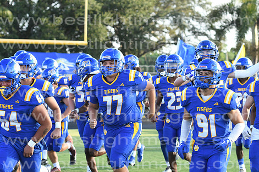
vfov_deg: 8.6
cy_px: 105
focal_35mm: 159
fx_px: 1144
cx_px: 127
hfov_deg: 12.9
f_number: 5.6
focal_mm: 86
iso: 450
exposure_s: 1/500
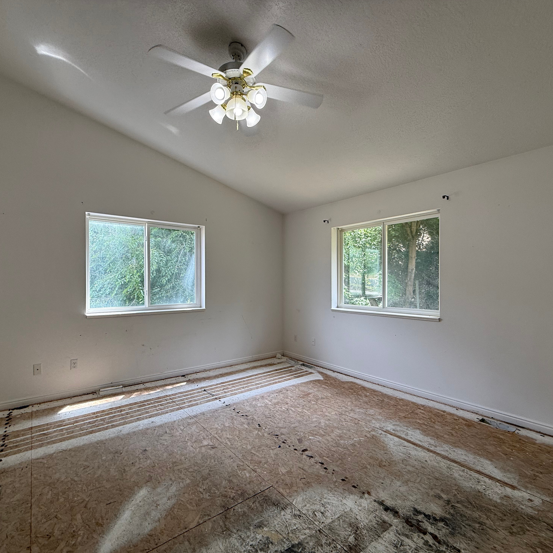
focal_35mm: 17
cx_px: 267
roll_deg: -0.1
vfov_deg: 84.0
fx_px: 307
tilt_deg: +0.3
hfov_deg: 83.9
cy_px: 283
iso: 64
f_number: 2.2
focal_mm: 2.22
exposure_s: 1/159
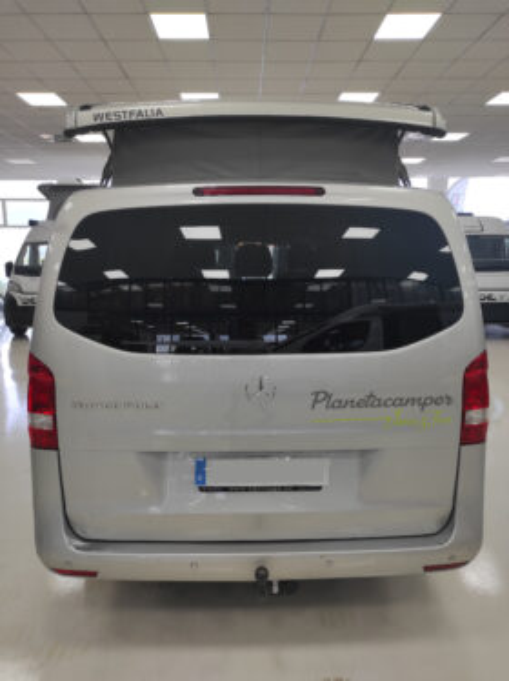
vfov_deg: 69.4
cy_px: 340
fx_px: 491
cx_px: 254
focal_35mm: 25
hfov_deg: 54.8
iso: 102
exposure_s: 1/100
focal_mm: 5.43
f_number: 1.89
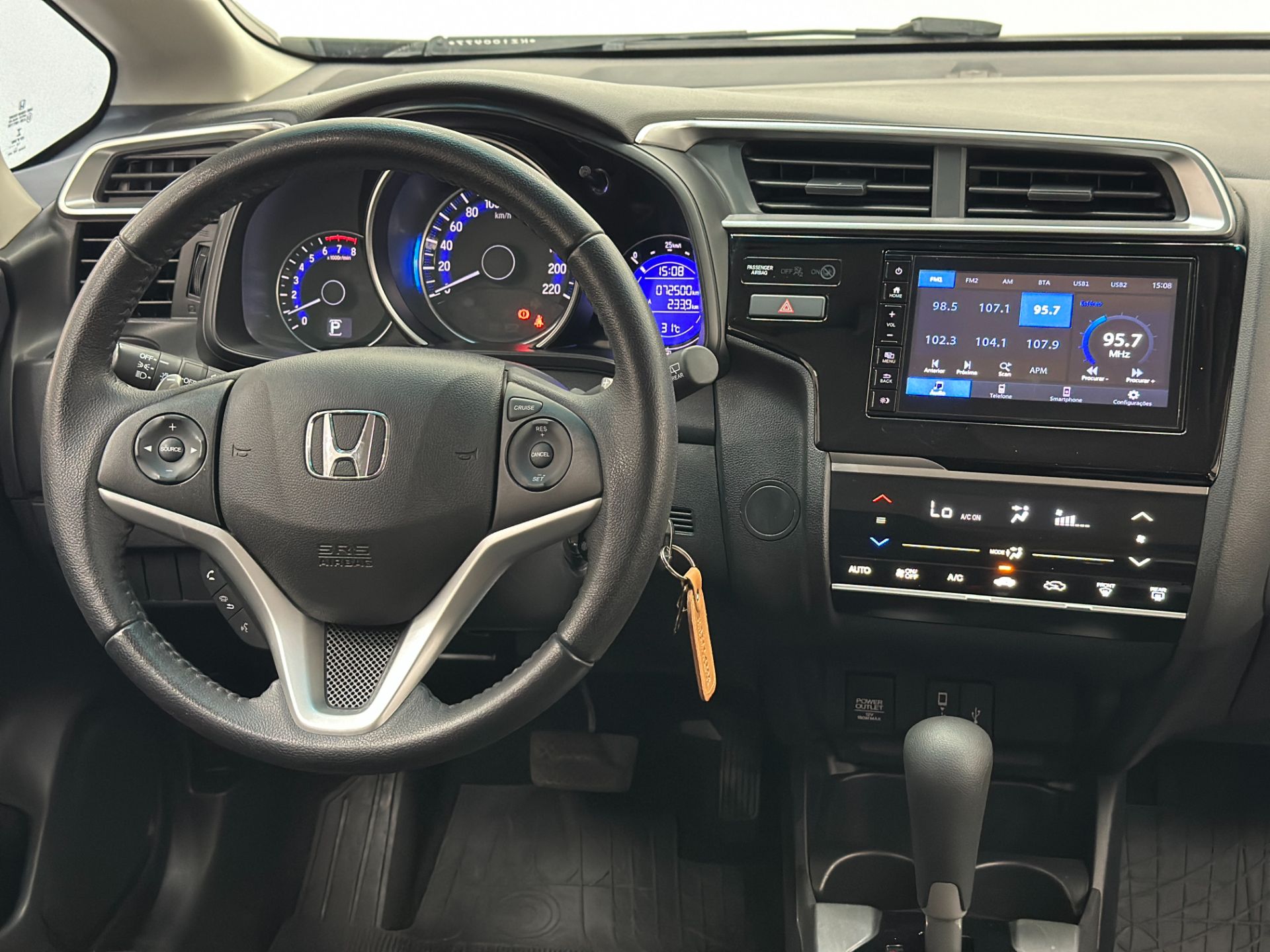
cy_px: 476
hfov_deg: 39.7
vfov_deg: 30.3
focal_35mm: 48
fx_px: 1761
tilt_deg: -22.0
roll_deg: +1.4
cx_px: 635
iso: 640
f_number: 1.78
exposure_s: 1/30
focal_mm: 6.86
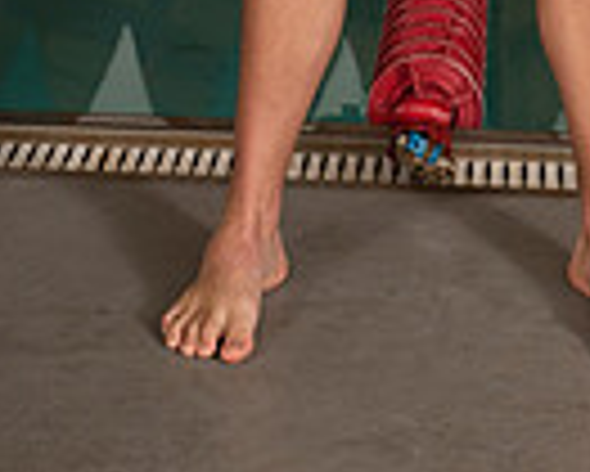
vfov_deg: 9.3
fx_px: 2709
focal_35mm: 155
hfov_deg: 12.4
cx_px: 513
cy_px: -526
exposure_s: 1/250
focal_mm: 48
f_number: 7.1
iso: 800
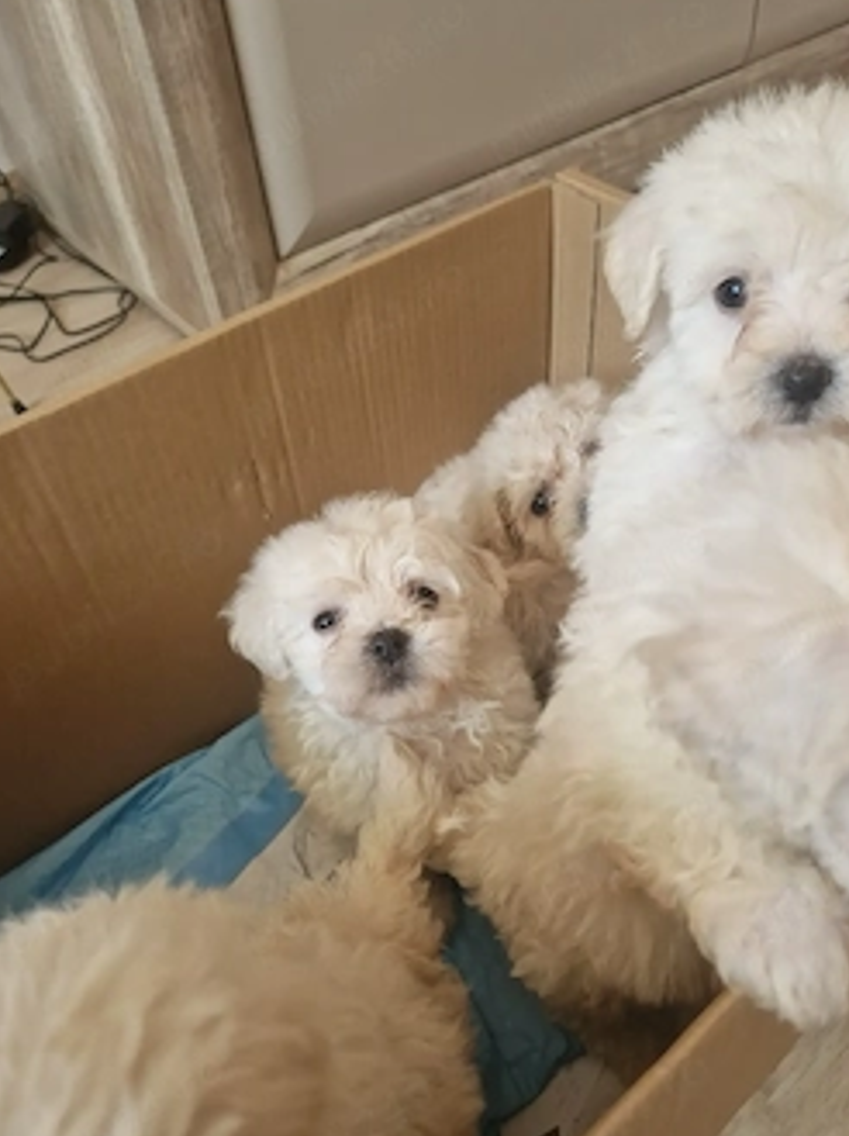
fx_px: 917
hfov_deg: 49.5
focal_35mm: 28
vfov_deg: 63.1
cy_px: 666
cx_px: 476
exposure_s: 1/180
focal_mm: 5.4
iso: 125
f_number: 1.8
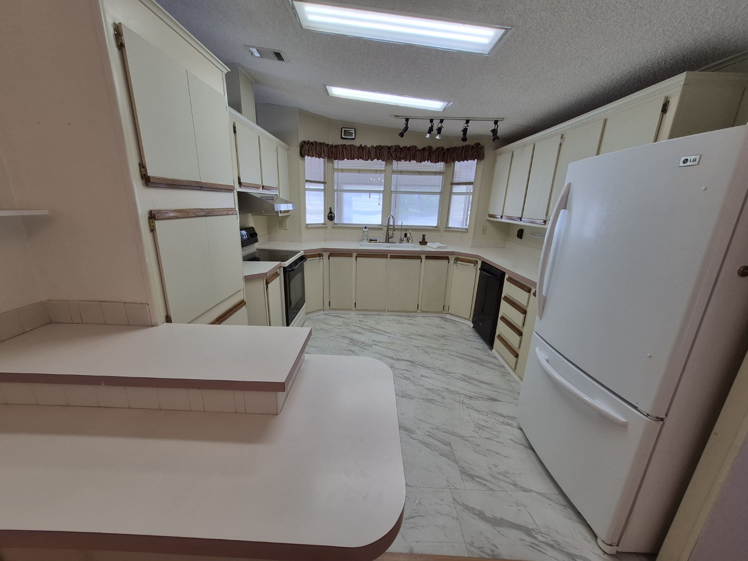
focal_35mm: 13
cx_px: 374
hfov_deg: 106.2
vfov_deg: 89.9
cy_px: 280
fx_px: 281
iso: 64
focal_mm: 1.74
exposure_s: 1/60
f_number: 2.2
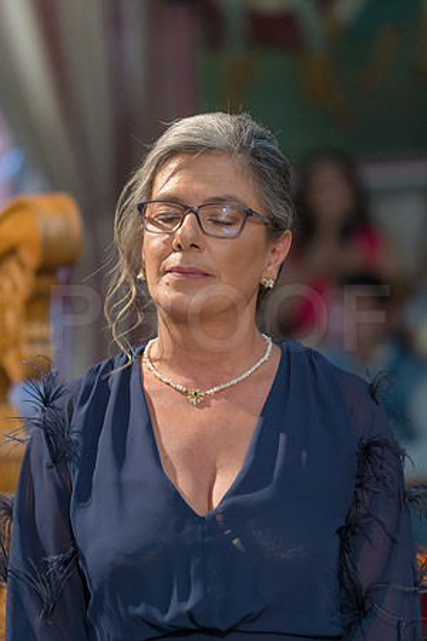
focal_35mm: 200
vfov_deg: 10.3
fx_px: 3558
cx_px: 214
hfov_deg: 6.9
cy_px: 320
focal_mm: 200
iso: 2500
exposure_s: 1/160
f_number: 4
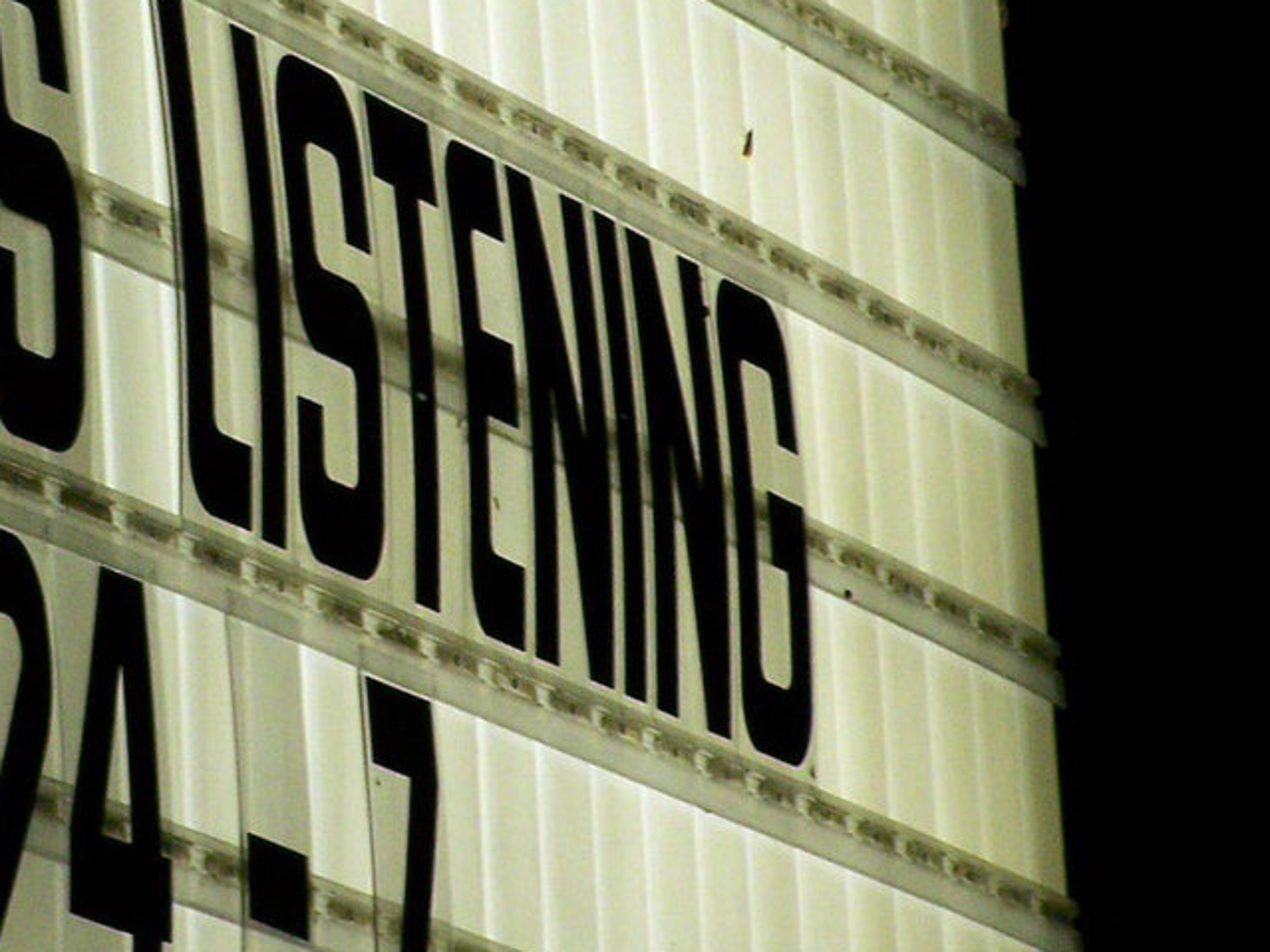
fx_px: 15516
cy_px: -42
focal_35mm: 423
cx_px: 121
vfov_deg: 3.5
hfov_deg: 4.7
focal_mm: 28
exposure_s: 1/200
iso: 160
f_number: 3.2
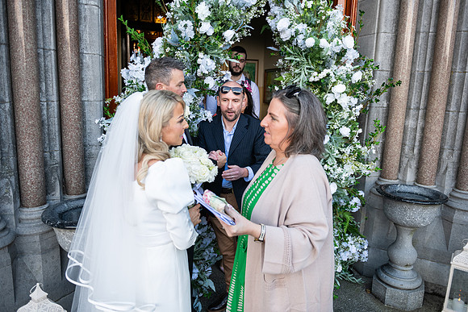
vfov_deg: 48.0
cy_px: 156
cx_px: 234
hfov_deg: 67.4
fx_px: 351
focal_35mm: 27
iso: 500
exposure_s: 1/800
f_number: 3.5
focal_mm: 27
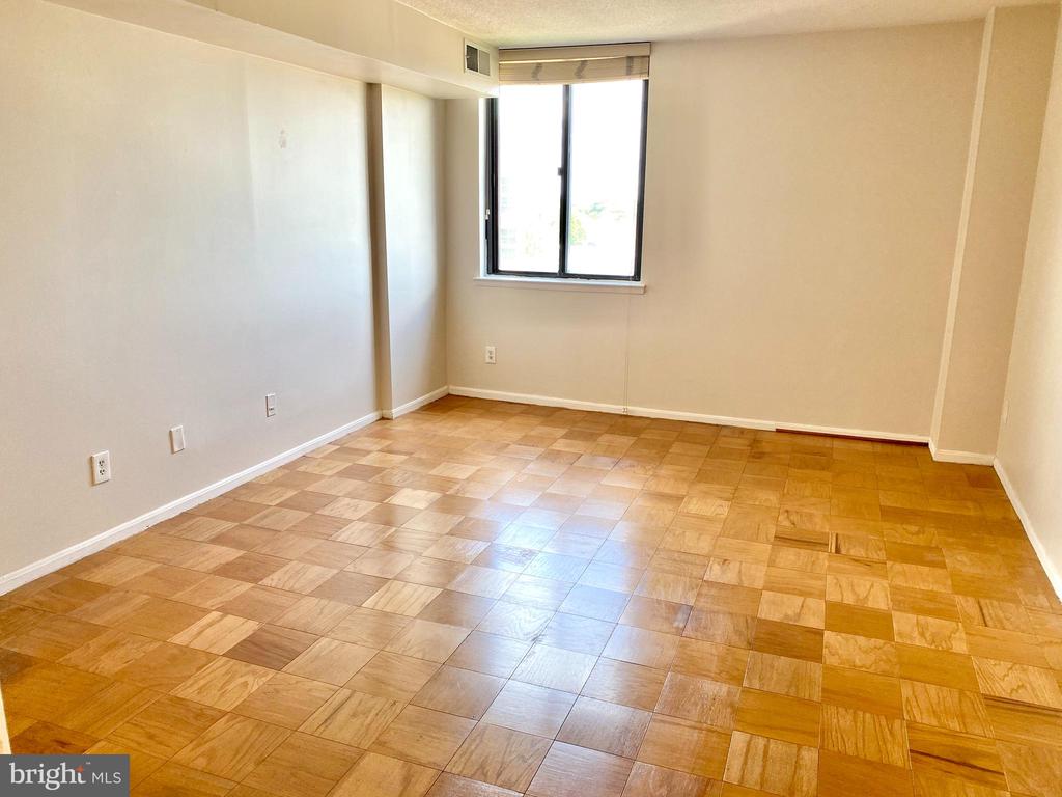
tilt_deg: -13.2
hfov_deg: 67.3
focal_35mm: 26
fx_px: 798
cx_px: 531
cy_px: 398
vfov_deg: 53.1
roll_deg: -1.4
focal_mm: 4.25
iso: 80
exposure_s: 1/120
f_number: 1.8
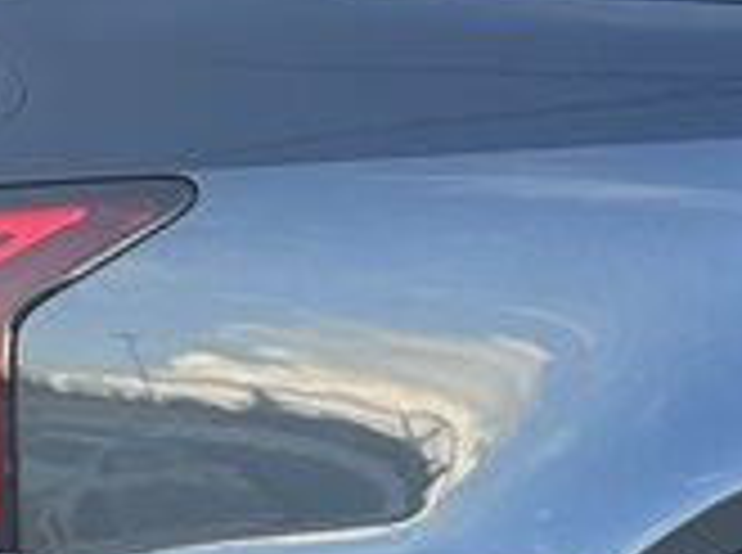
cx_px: 2370
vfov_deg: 8.4
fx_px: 3743
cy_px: 50
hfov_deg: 8.8
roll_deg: -2.6
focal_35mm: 175
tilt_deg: -6.1
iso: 80
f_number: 1.78
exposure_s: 1/501
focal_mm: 6.86
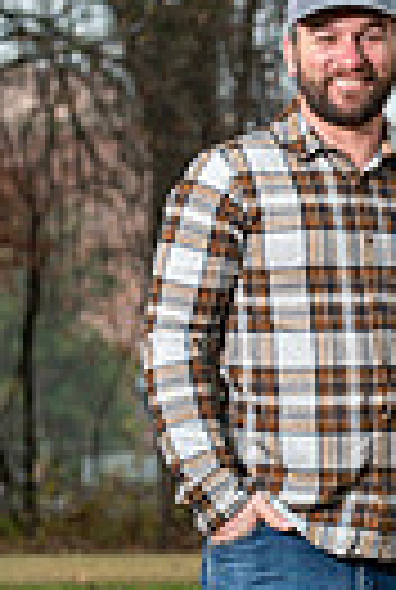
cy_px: 297
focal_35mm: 336
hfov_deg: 4.1
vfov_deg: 6.1
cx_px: 621
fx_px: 5515
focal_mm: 98
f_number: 4
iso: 200
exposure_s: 1/125
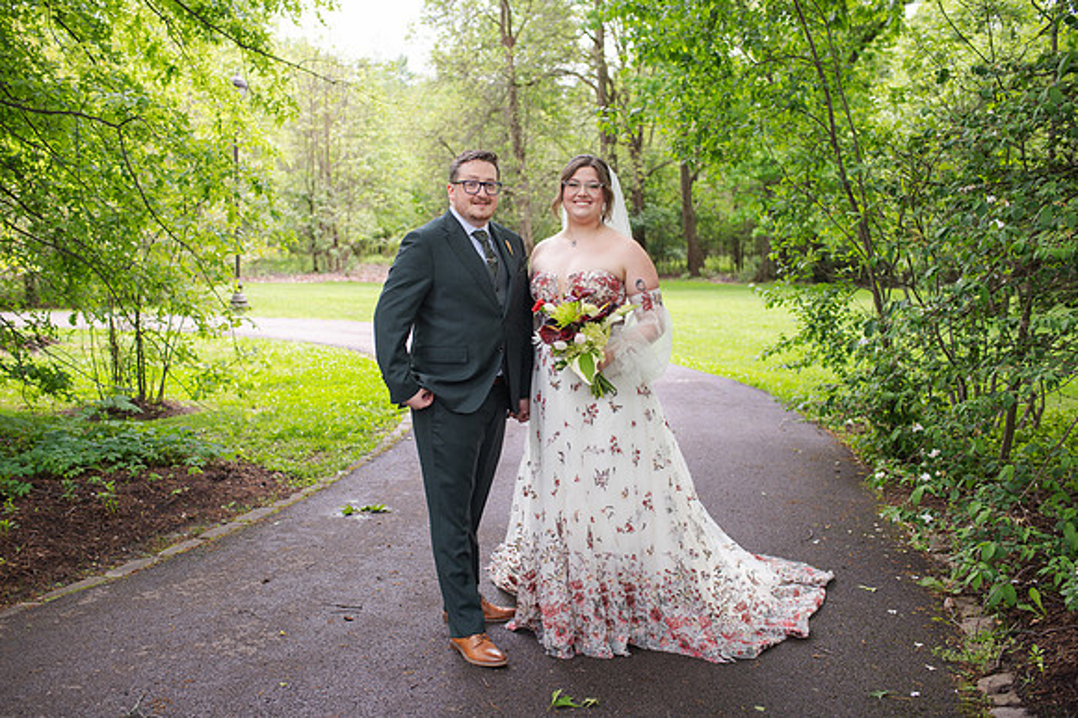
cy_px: 359
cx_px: 533
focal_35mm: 35
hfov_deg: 54.0
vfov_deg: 37.4
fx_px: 1059
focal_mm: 35
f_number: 3.2
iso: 100
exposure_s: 1/320
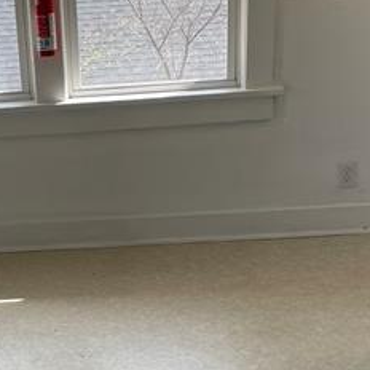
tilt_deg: -18.4
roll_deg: +3.7
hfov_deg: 22.3
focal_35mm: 76
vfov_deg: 22.7
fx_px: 919
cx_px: 41
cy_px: 220
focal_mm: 4.2
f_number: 1.6
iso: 32
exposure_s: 1/263
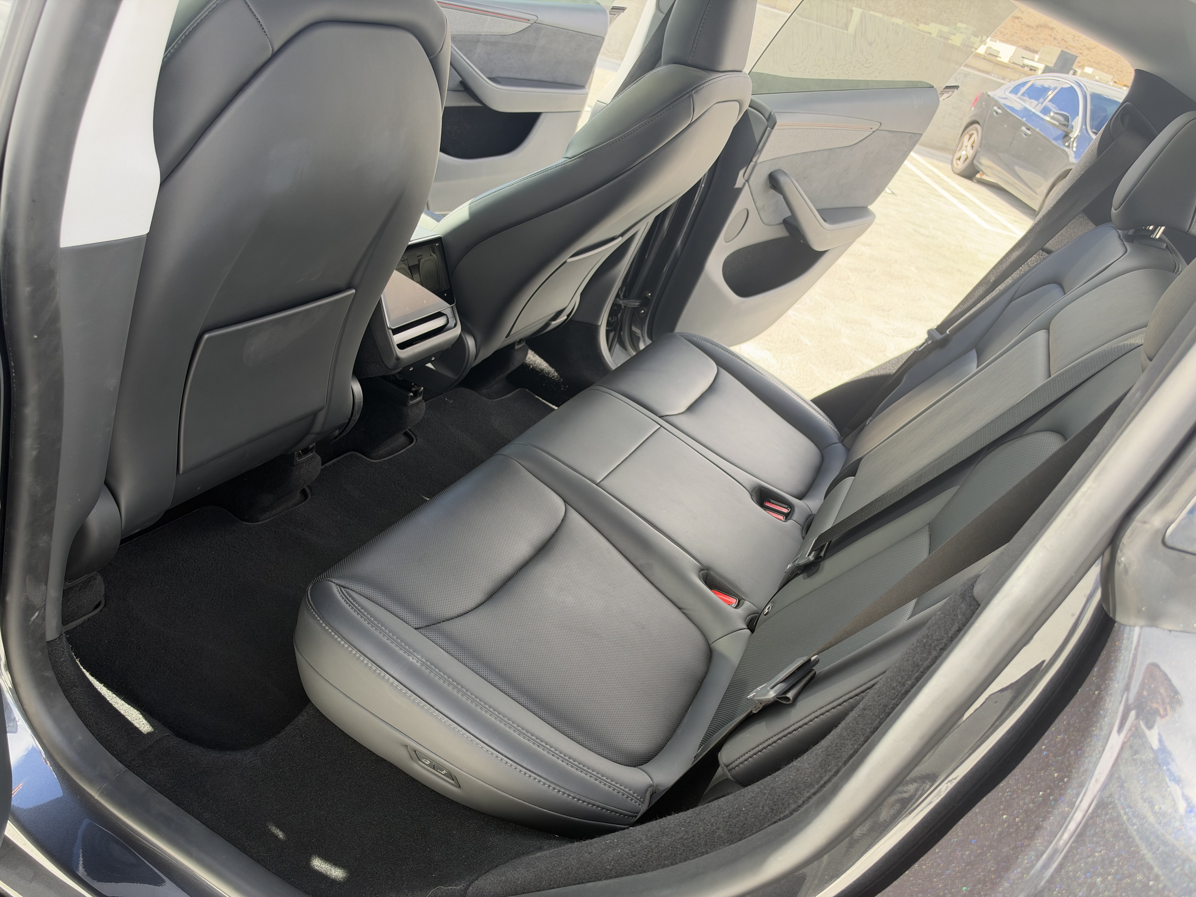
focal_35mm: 24
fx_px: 829
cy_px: 448
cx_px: 598
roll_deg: -18.7
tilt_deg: -27.2
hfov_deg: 71.6
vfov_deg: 56.8
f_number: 1.8
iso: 80
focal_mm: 6.93
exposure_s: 1/319
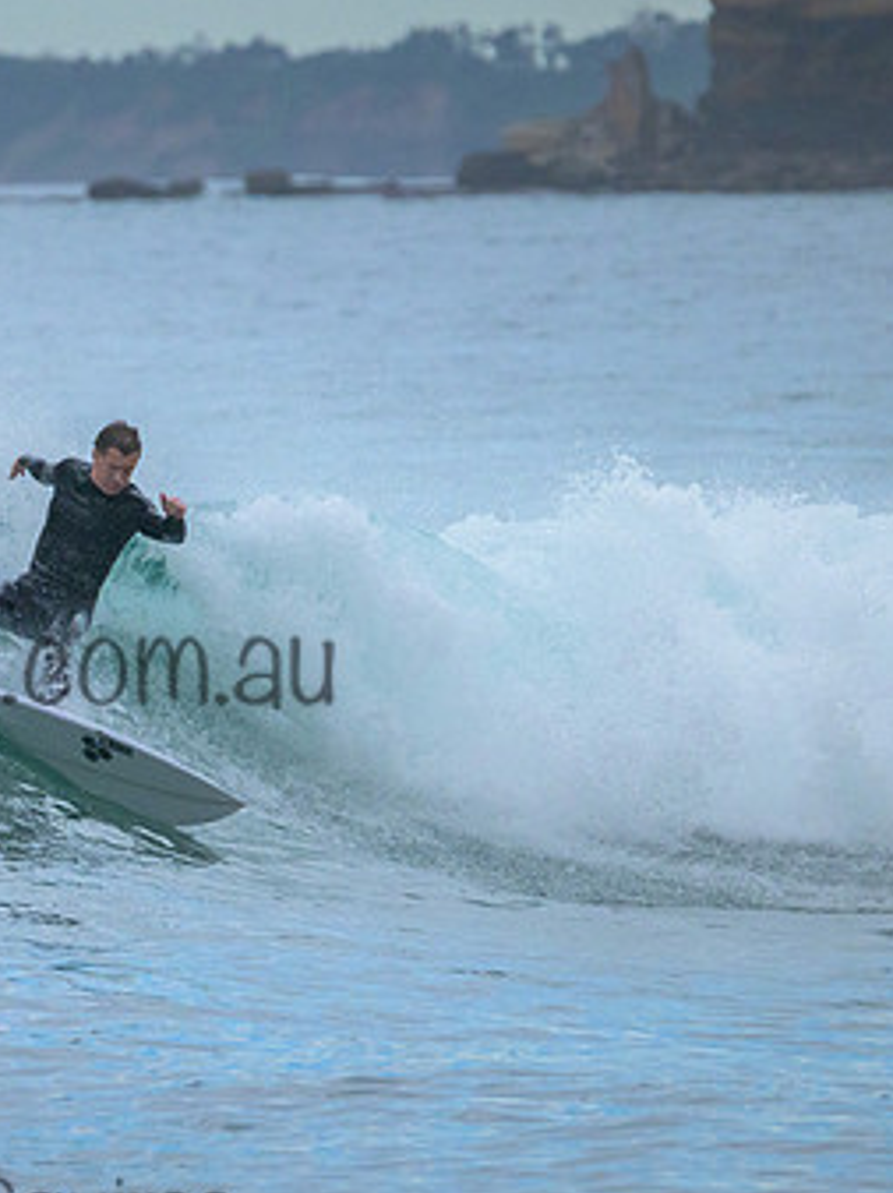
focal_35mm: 908
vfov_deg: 2.2
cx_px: -39
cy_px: 623
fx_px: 31271
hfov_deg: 1.6
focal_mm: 550
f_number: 11
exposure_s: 1/1250
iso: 4000
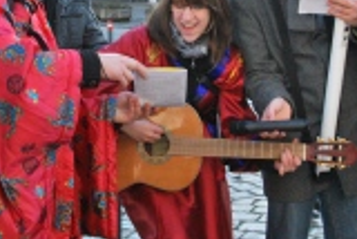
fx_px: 877
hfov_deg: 23.0
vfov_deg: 15.3
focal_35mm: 88
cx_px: 141
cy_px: 18
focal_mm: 21
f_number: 8
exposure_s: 1/250
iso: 800
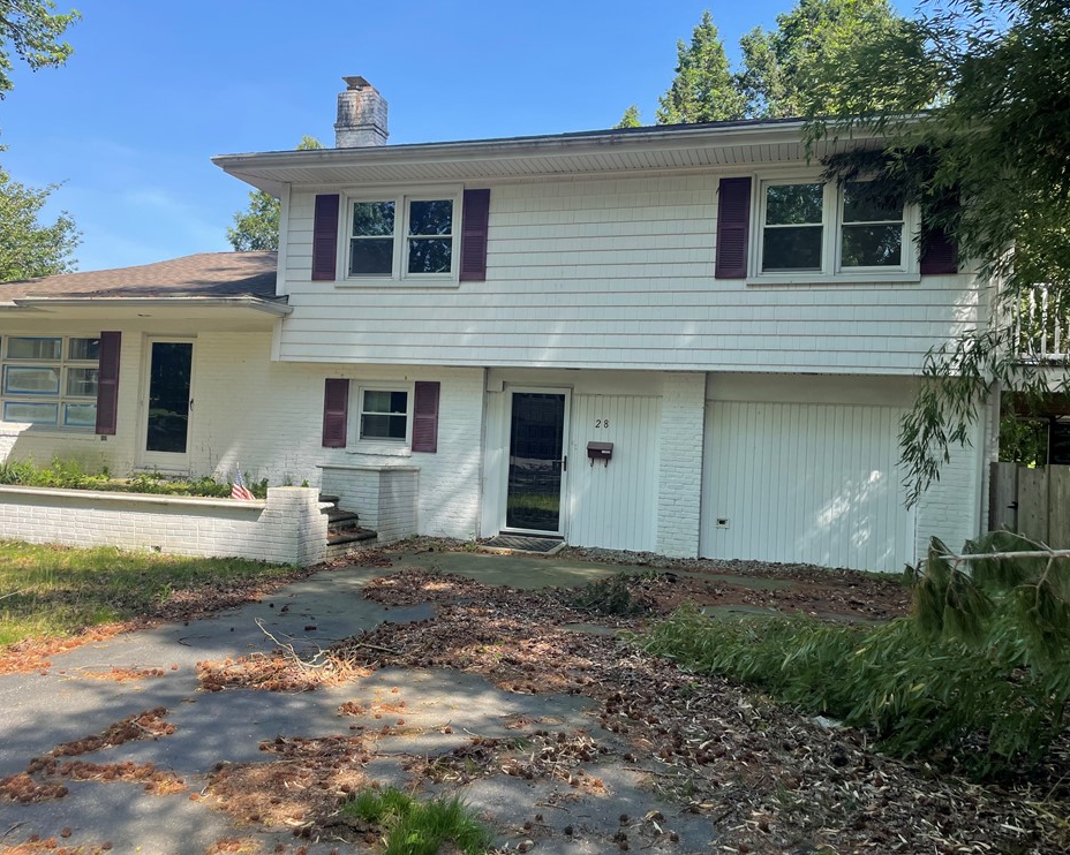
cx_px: 496
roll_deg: -3.2
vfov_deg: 51.5
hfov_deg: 62.1
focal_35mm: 28
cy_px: 419
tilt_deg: +1.5
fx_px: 887
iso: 32
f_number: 1.6
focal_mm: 4.2
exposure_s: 1/1114
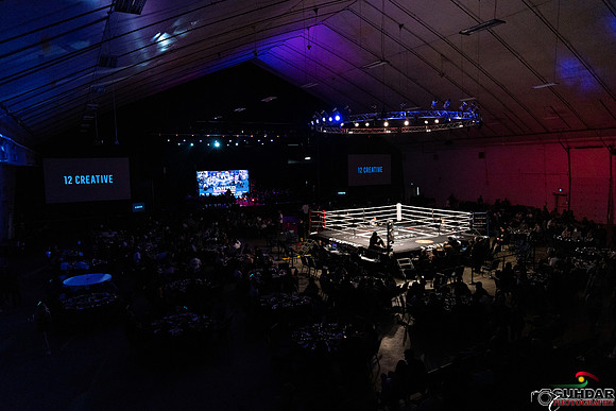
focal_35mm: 24
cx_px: 308
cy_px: 206
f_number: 3.5
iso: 4000
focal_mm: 24
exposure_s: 1/1000
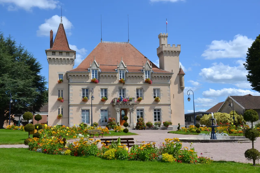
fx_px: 303
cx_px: 130
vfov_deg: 31.9
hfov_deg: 46.4
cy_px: 86
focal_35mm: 42
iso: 100
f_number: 8
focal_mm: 28
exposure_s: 1/250
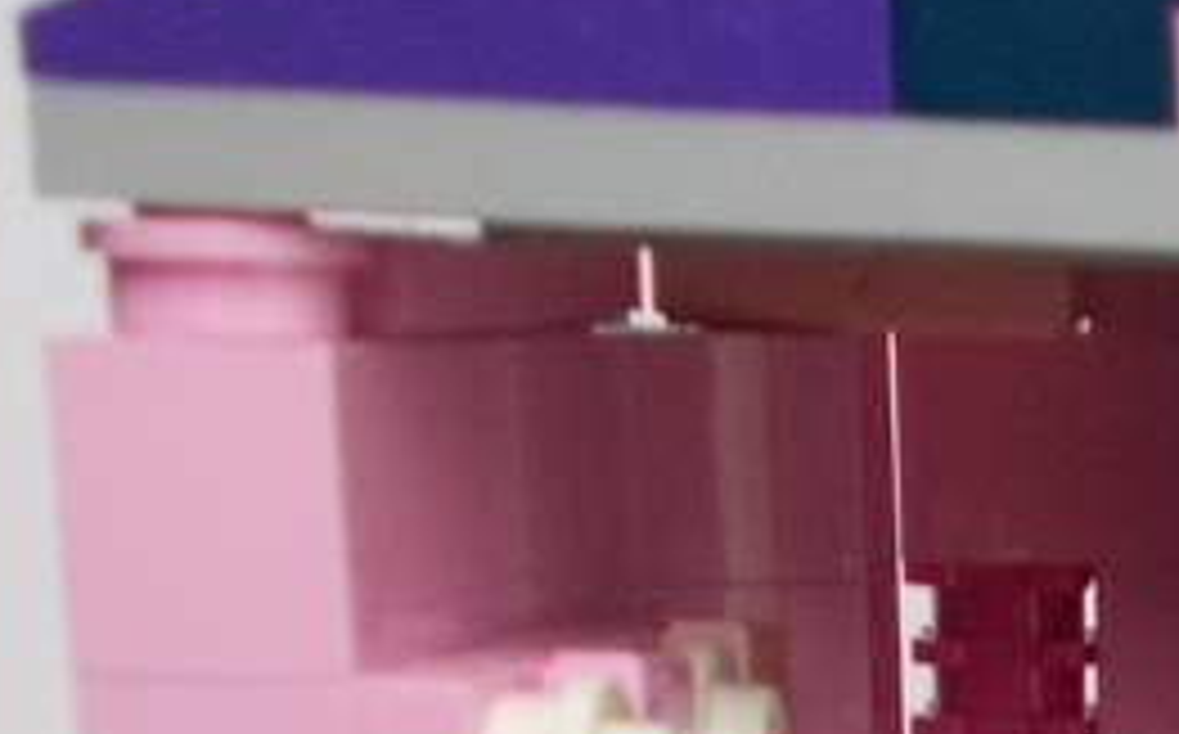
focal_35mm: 124
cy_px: 1241
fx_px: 3979
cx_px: 1886
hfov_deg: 15.3
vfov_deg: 10.1
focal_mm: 6
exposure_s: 1/25
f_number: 3.6
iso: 180
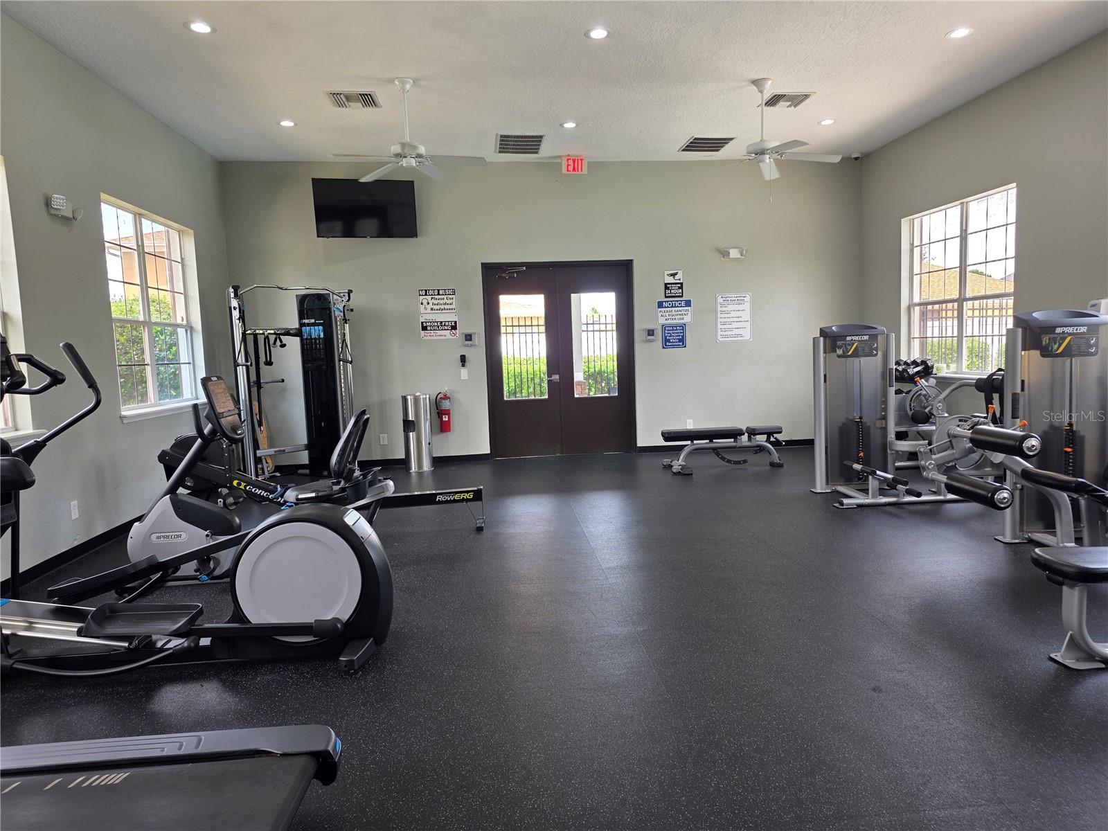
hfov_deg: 73.9
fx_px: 736
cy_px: 416
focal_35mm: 23
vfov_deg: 58.9
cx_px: 554
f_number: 1.7
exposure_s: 1/120
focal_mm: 6.25
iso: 64
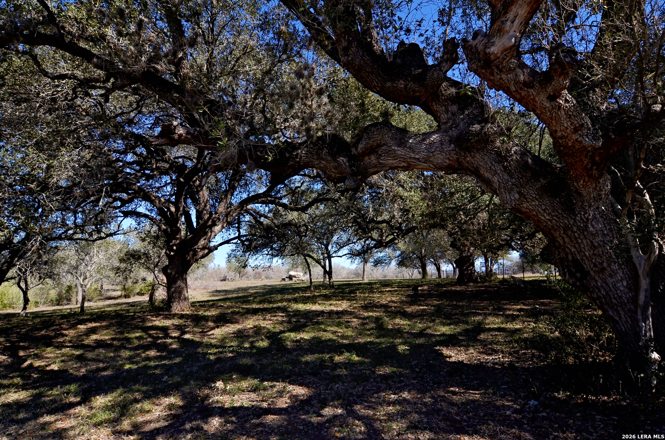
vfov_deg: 67.1
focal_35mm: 18
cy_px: 220
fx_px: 332
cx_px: 332
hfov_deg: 90.1
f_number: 8
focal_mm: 12
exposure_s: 1/500
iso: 200
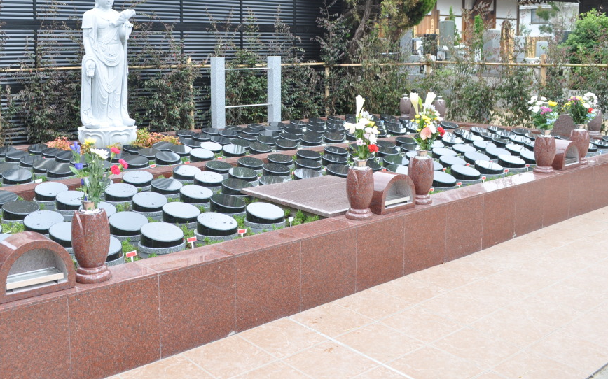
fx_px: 629
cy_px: 117
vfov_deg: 33.2
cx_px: 242
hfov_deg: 51.2
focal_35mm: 38
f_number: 5.6
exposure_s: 1/160
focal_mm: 18
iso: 200
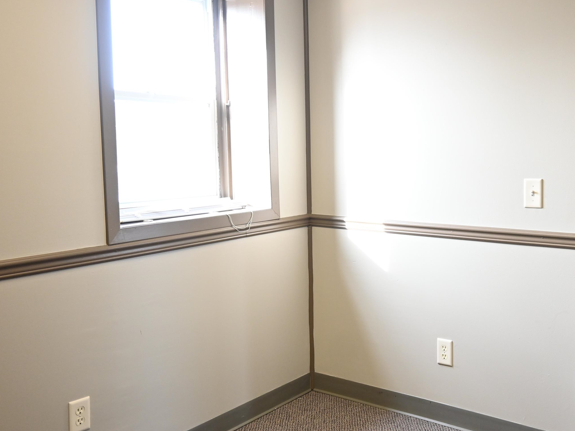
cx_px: 380
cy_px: 203
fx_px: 581
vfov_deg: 40.7
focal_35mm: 35
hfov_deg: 51.7
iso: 800
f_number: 3.5
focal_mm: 16
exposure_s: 1/100
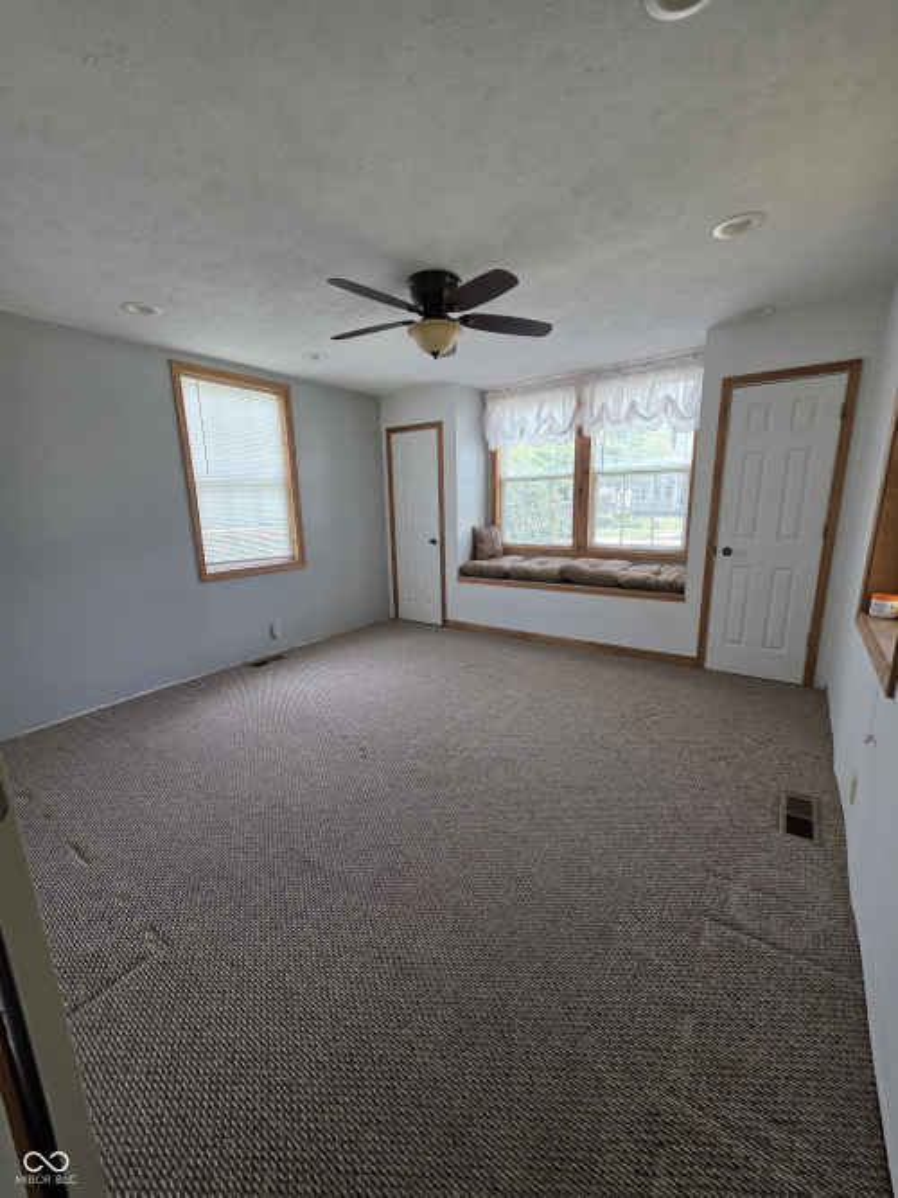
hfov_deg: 89.9
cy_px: 599
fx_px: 450
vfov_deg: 106.2
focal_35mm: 13
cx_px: 449
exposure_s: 1/359
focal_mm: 2.2
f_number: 1.9
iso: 250
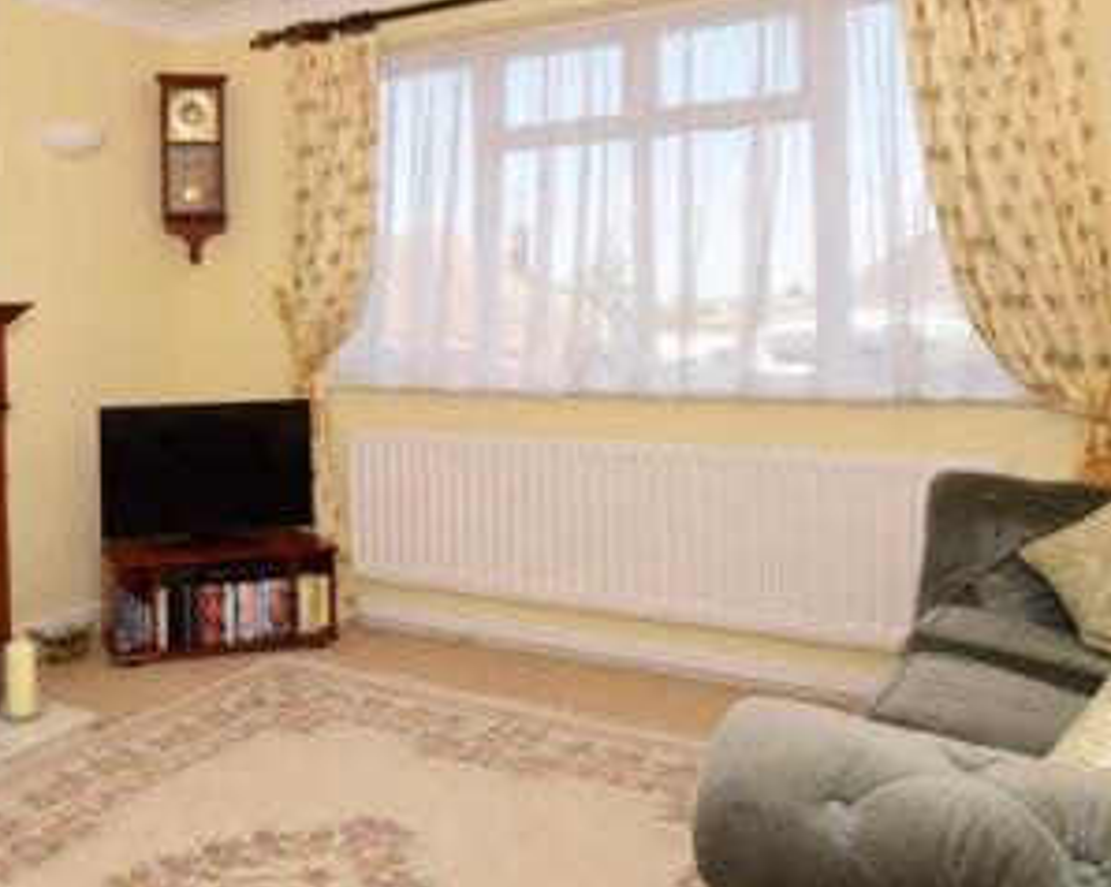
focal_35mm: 31
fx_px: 1019
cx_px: 250
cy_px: 304
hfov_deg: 54.0
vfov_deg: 46.4
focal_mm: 10
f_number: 7.1
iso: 200
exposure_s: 1/200
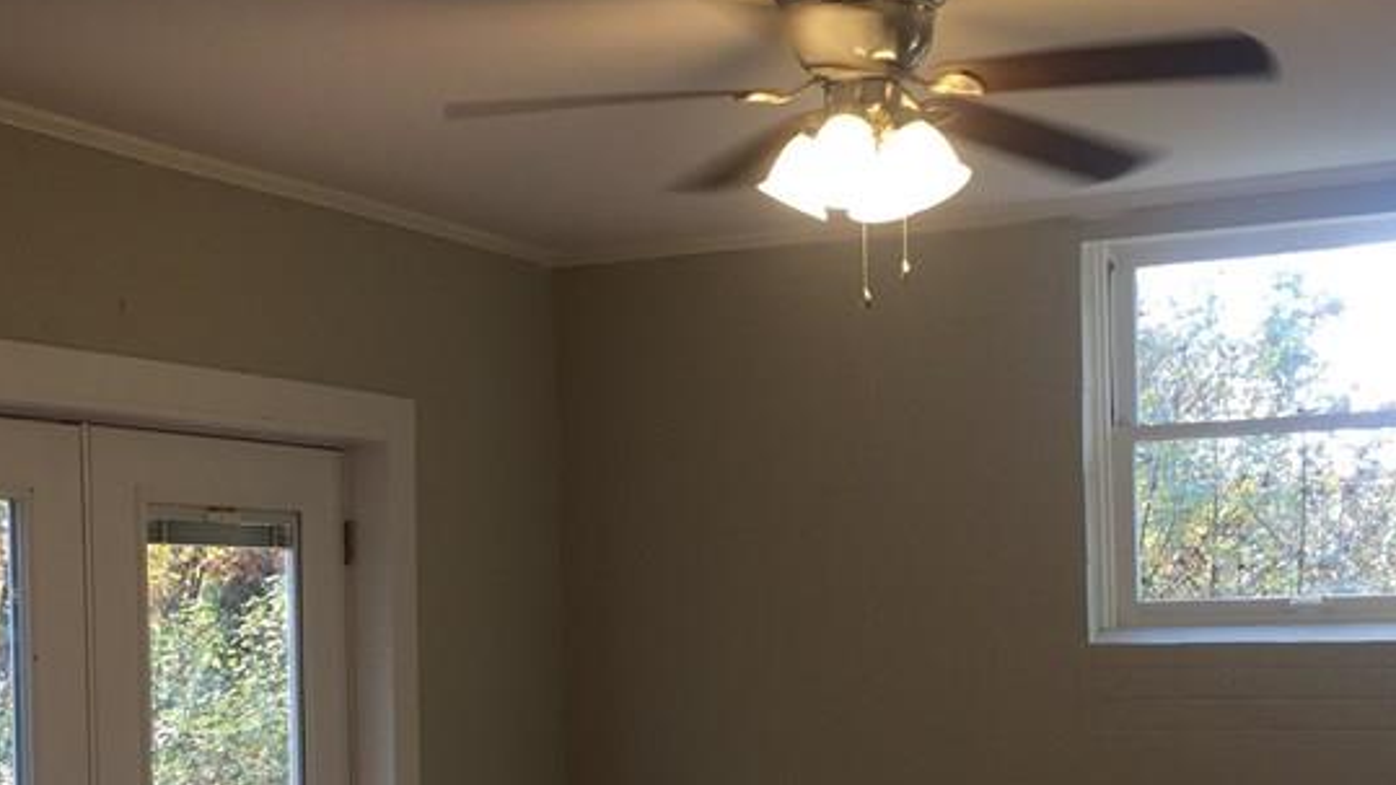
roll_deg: +0.8
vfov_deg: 19.8
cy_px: 668
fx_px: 2221
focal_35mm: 60
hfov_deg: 34.9
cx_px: 717
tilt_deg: +0.1
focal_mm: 4.15
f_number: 2.2
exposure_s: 1/60
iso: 32
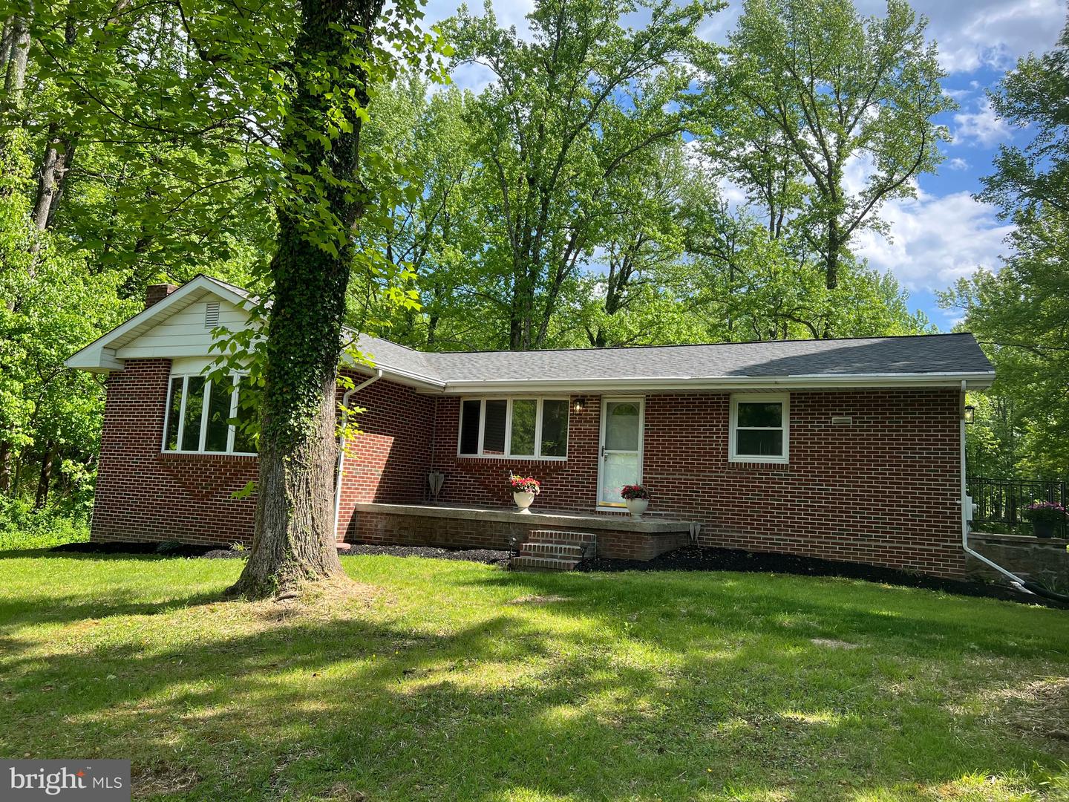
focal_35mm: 26
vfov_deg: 53.1
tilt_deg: +6.6
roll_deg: -2.3
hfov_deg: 67.3
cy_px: 401
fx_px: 803
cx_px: 534
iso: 50
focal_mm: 5.7
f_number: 1.5
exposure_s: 1/1344
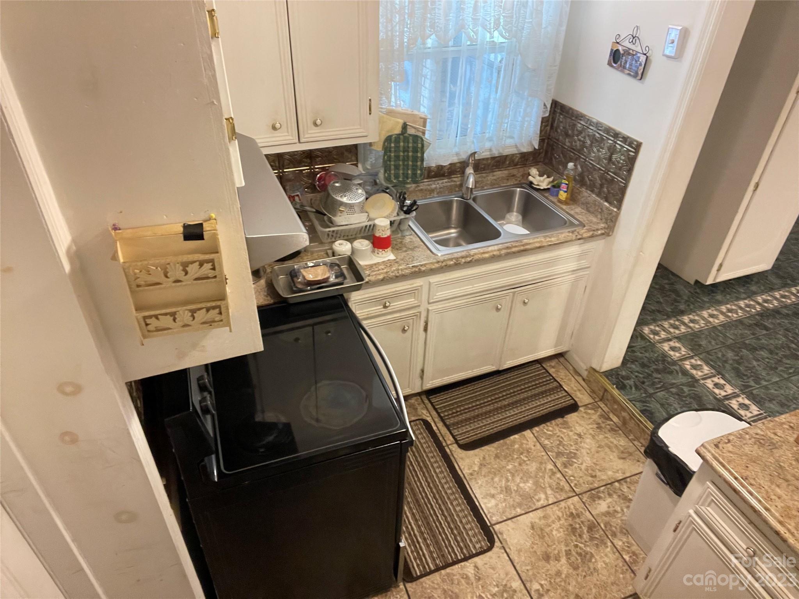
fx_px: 531
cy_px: 300
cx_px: 400
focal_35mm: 23
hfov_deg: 73.9
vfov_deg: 58.9
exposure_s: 1/30
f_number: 2.2
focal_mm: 2.71
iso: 400
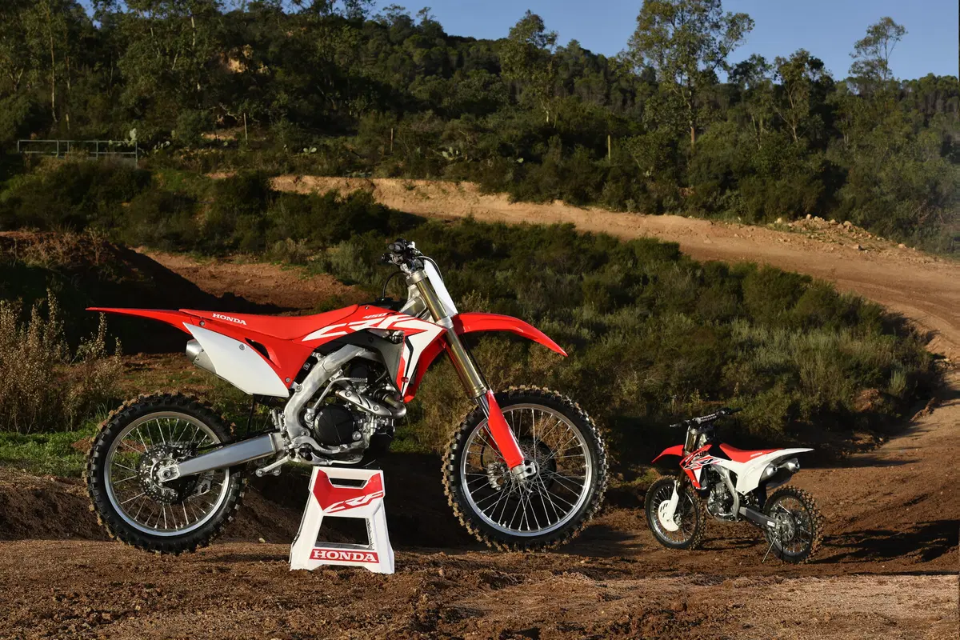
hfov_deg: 28.8
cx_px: 480
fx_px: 1867
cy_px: 320
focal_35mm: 70
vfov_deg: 19.5
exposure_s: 1/250
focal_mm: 70
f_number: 11
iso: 100
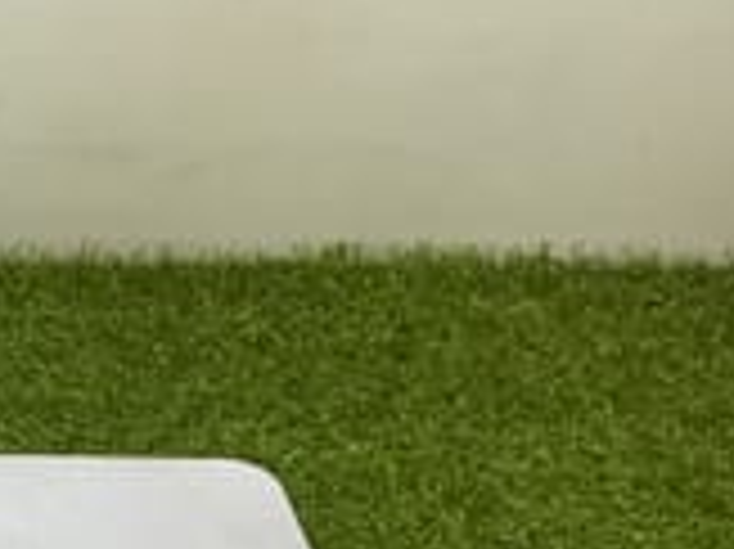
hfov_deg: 19.9
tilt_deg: -42.7
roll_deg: -2.1
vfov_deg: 15.7
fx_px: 1886
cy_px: 718
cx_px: -270
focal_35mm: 89
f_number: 1.8
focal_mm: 3
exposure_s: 1/100
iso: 40
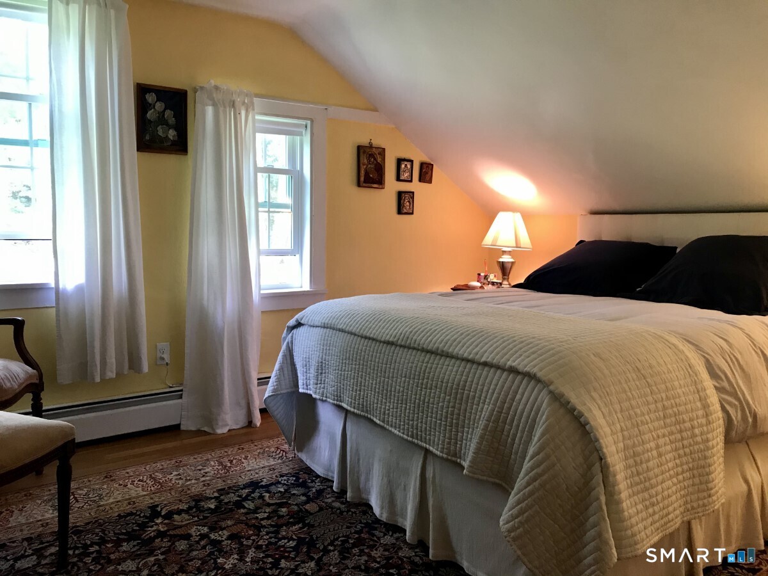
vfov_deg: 49.7
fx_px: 621
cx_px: 384
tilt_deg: -4.4
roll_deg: +0.3
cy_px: 288
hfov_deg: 63.4
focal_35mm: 28
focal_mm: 3.99
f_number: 1.8
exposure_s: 1/24
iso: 40
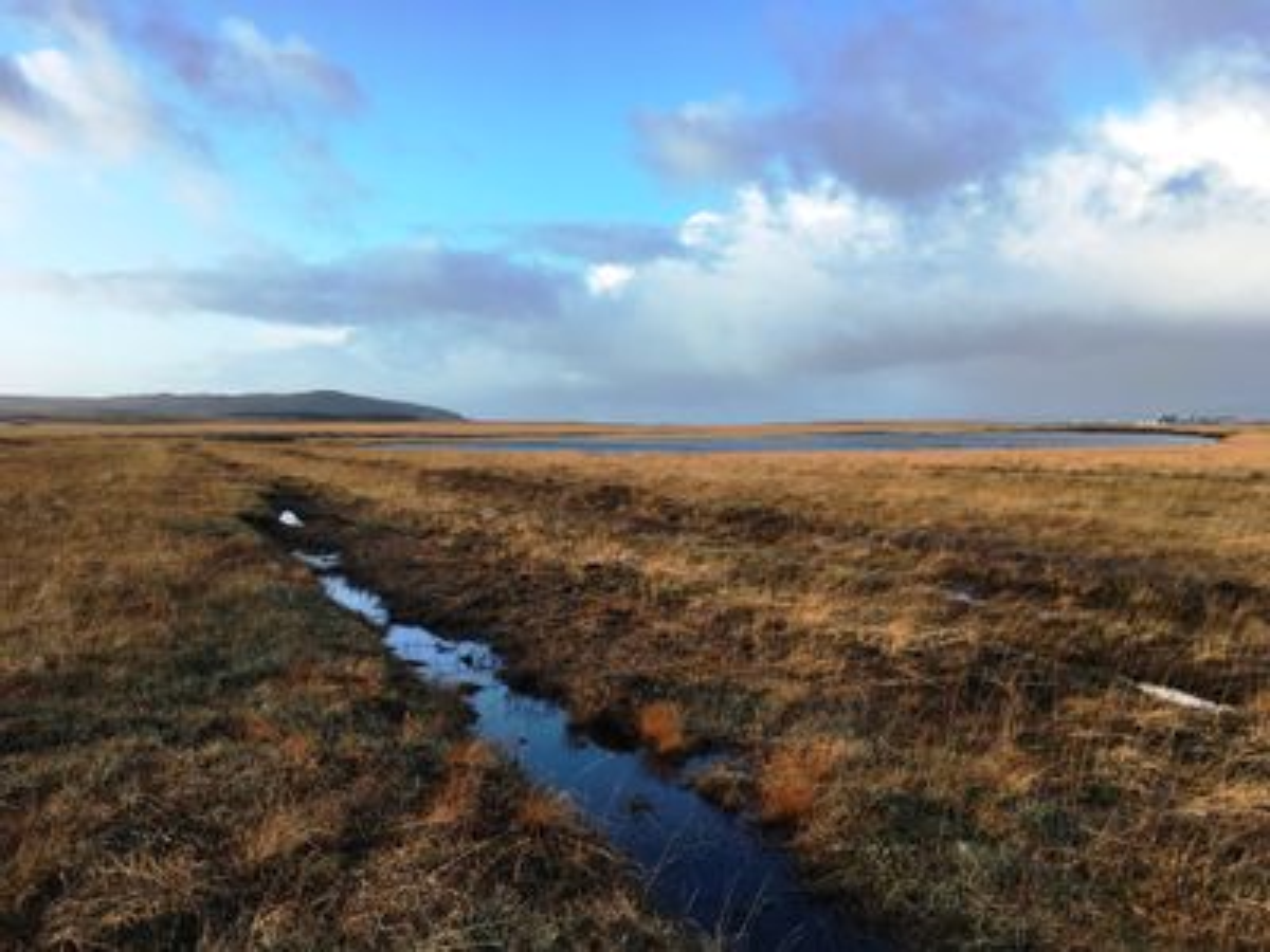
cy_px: 476
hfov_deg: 61.7
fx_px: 1064
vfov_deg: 48.2
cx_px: 635
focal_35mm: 29
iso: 25
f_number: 2.2
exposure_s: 1/503
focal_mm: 4.15
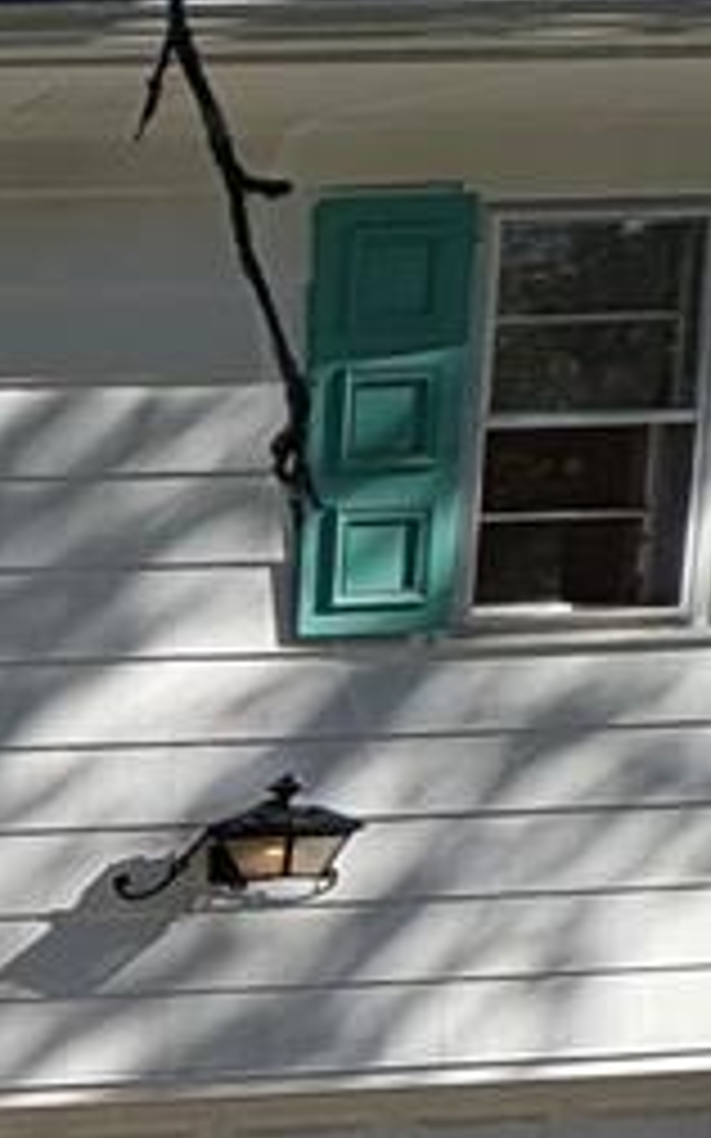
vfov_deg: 31.4
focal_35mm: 60
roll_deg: +2.5
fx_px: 1861
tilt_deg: -5.8
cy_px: 1142
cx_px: -1516
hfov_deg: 10.9
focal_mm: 2.22
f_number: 2.2
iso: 40
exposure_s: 1/681
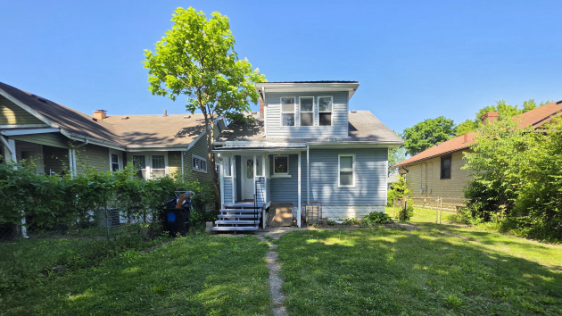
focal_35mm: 15
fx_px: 223
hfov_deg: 102.9
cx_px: 297
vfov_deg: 68.9
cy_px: 205
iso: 32
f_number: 1.9
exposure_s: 1/577
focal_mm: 2.2
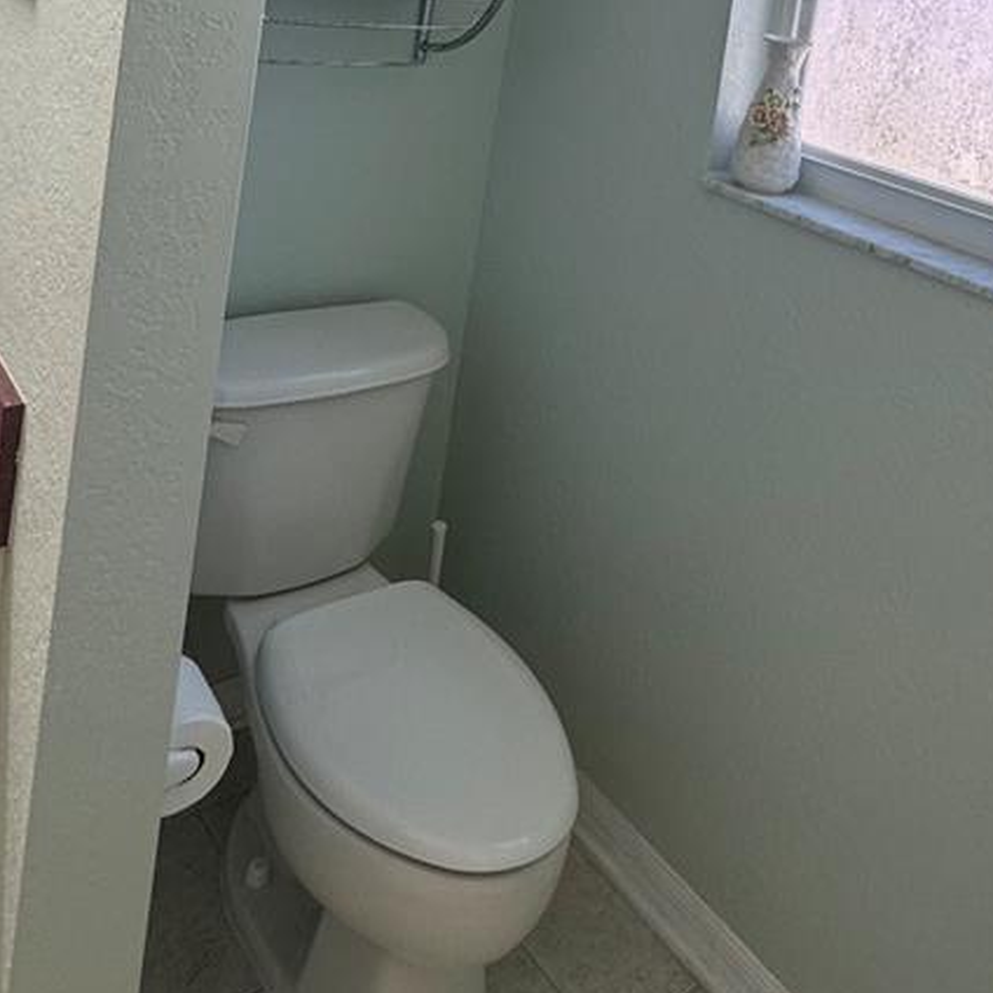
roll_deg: -8.0
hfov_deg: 47.2
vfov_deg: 40.6
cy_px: -26
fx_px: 1136
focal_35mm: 35
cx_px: 543
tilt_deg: -4.2
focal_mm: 2.22
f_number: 2.2
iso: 50
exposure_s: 1/120
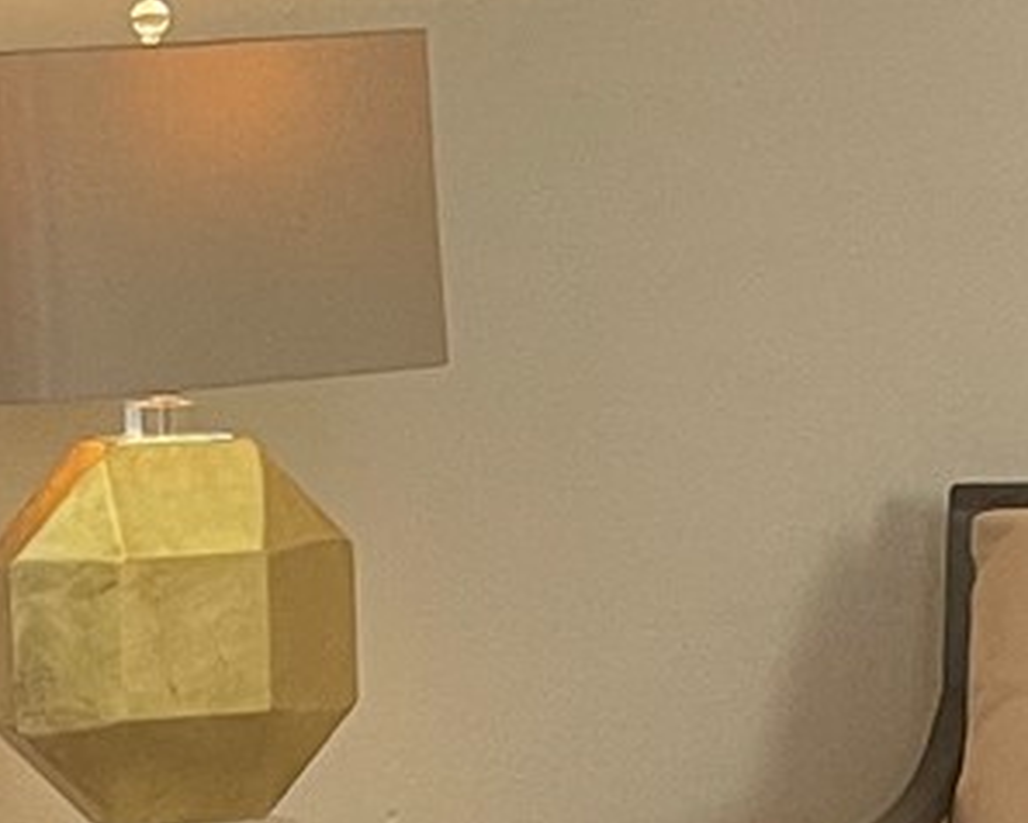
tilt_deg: -14.2
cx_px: 654
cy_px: 1186
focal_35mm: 168
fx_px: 5115
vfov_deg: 9.0
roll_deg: +2.1
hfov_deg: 11.5
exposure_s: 1/60
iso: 160
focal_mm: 5.1
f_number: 1.6
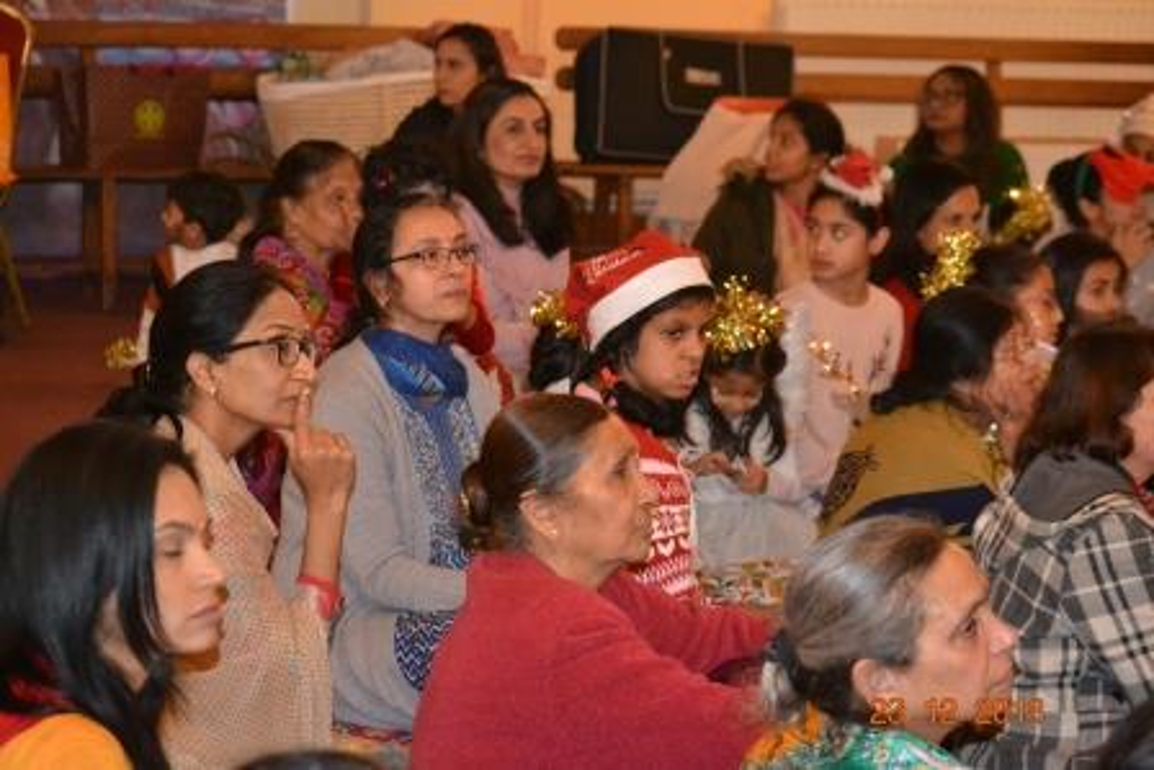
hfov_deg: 23.4
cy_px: 385
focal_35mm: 87
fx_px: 2790
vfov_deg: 15.7
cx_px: 577
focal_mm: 58
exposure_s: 1/60
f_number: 4.5
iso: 3200
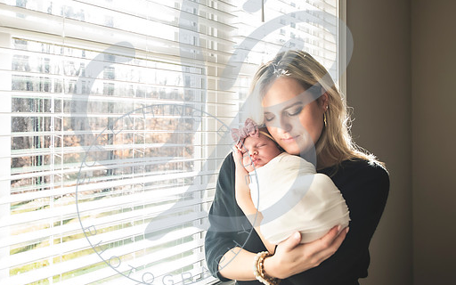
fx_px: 373
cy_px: 121
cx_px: 203
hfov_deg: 62.7
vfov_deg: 41.7
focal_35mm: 30
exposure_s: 1/125
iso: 160
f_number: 2.8
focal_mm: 24
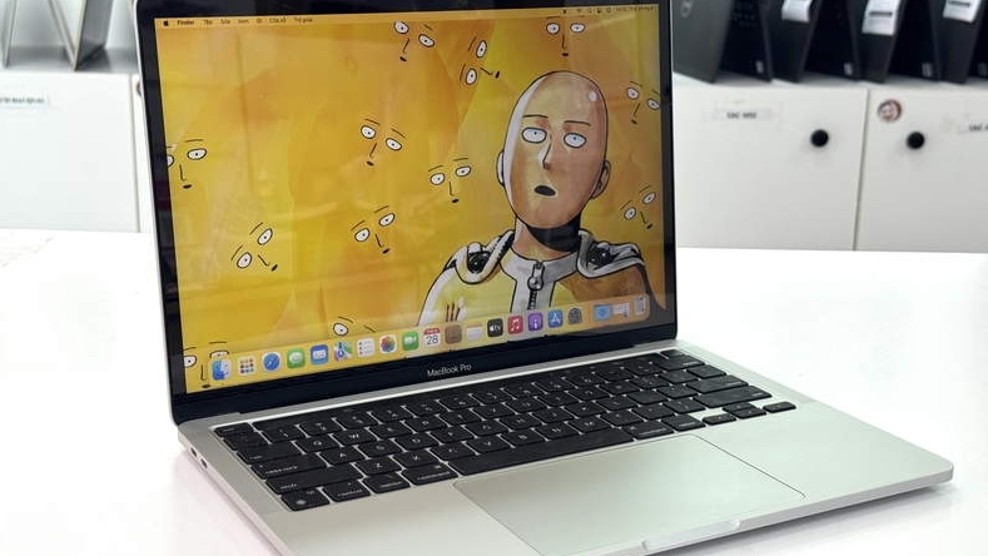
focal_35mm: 53
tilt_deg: -15.7
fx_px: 1389
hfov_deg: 39.2
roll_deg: -0.2
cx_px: 488
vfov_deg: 22.6
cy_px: 277
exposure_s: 1/121
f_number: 1.78
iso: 64
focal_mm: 6.76
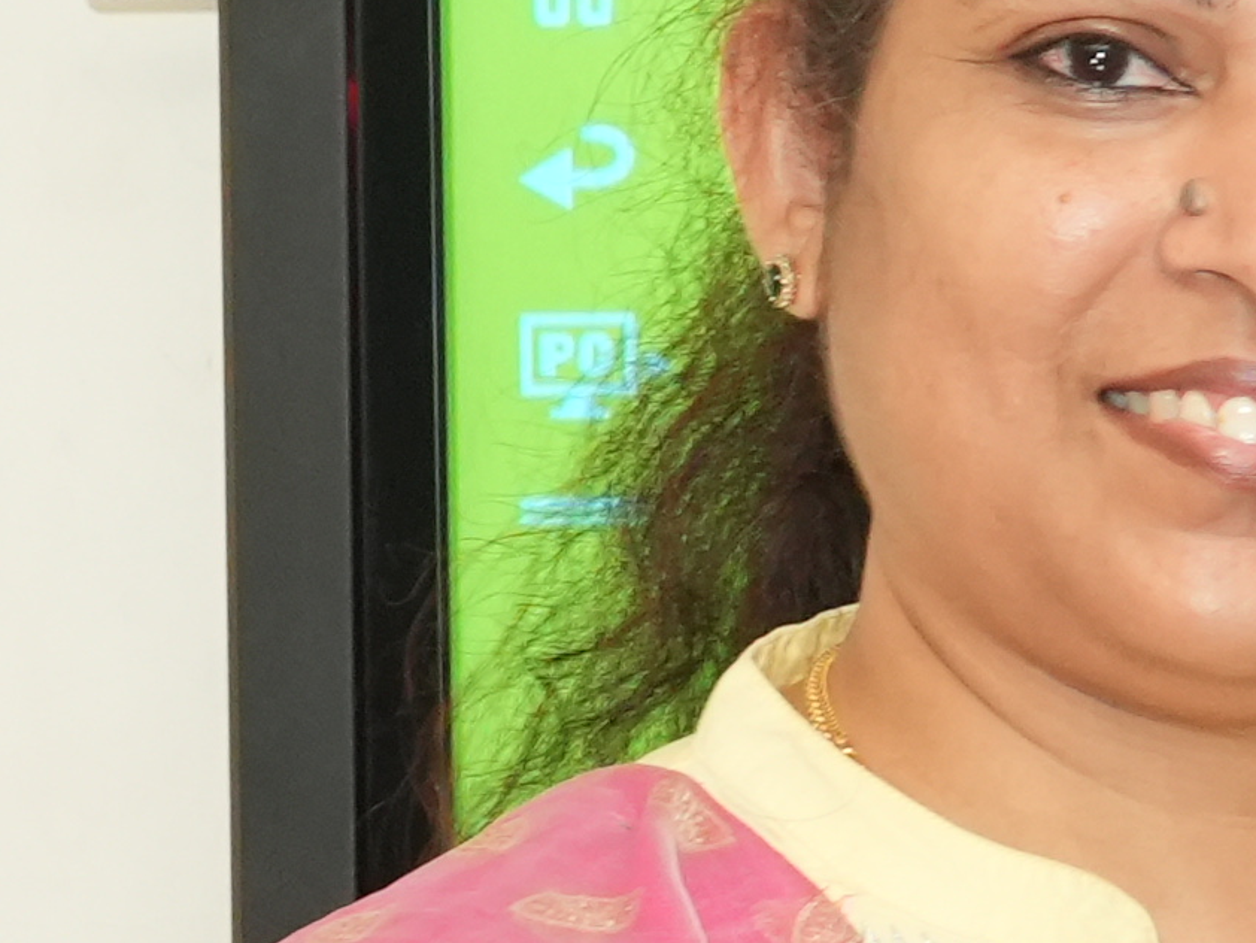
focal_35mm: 328
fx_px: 11904
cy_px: 660
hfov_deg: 5.6
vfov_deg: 4.5
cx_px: 3937
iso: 2000
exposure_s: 1/125
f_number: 5.6
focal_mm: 41
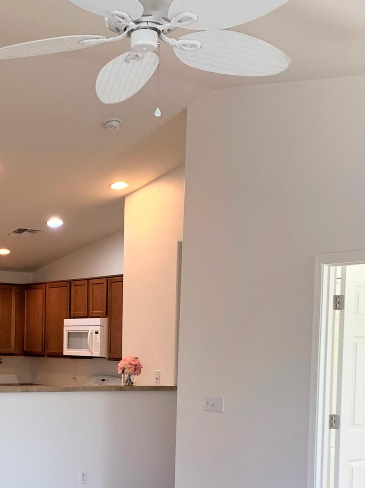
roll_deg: +0.3
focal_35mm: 58
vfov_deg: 32.3
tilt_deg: -3.3
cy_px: 393
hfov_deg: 24.9
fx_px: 816
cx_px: 80
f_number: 1.8
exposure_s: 1/60
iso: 50
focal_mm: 4.25
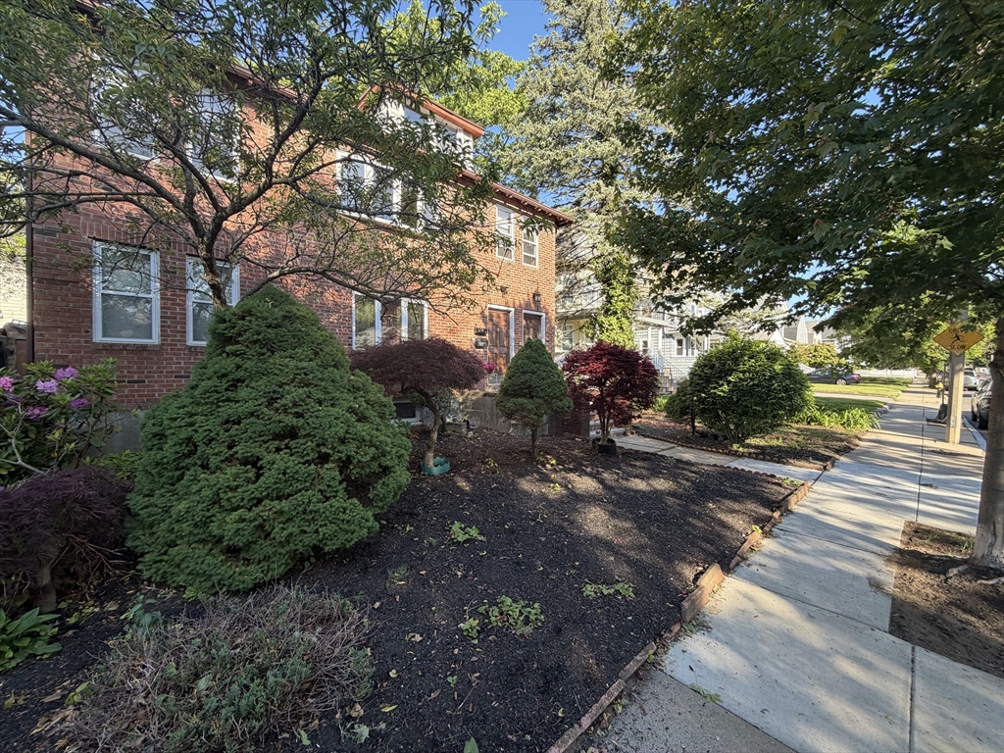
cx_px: 502
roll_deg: +0.1
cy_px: 376
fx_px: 406
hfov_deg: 102.1
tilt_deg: +1.2
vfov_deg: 85.7
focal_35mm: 14
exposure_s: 1/168
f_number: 2.2
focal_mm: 2.22
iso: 40
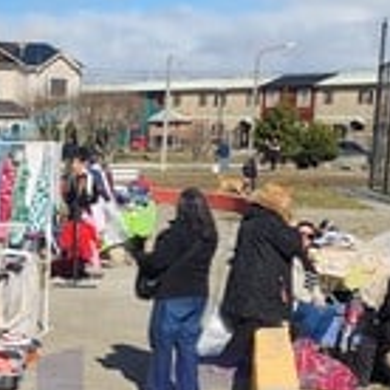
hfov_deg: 16.6
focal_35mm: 94
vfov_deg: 18.3
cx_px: -215
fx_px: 1198
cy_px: 311
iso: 12
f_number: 1.8
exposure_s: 1/1361
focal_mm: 6.4
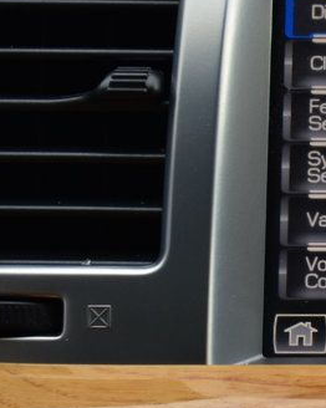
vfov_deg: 11.6
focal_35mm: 167
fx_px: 2016
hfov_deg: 8.8
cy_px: 210
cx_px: 627
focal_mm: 38
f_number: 8
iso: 400
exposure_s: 1/80
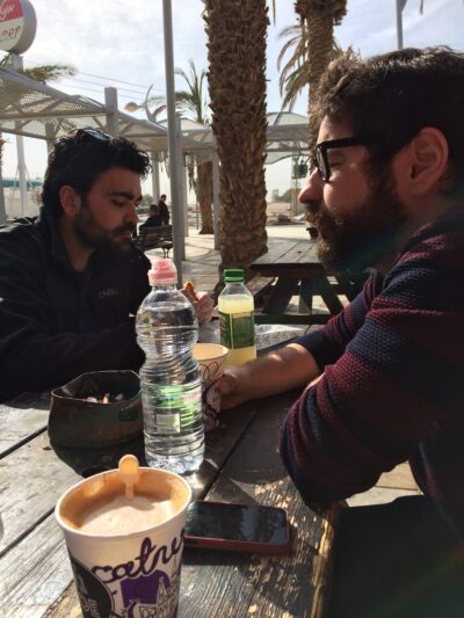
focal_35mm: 30
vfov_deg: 60.0
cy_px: 309
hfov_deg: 46.8
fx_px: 536
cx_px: 232
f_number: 2.2
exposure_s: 1/2415
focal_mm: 4.12
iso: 40
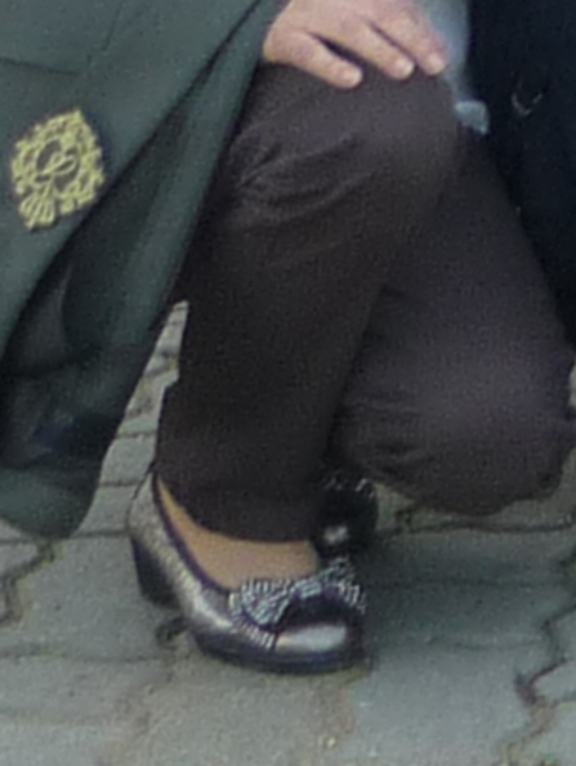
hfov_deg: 5.1
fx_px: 5914
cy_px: -1464
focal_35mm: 267
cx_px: 2175
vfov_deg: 6.8
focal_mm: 5.5
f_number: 2.8
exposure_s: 1/320
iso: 100
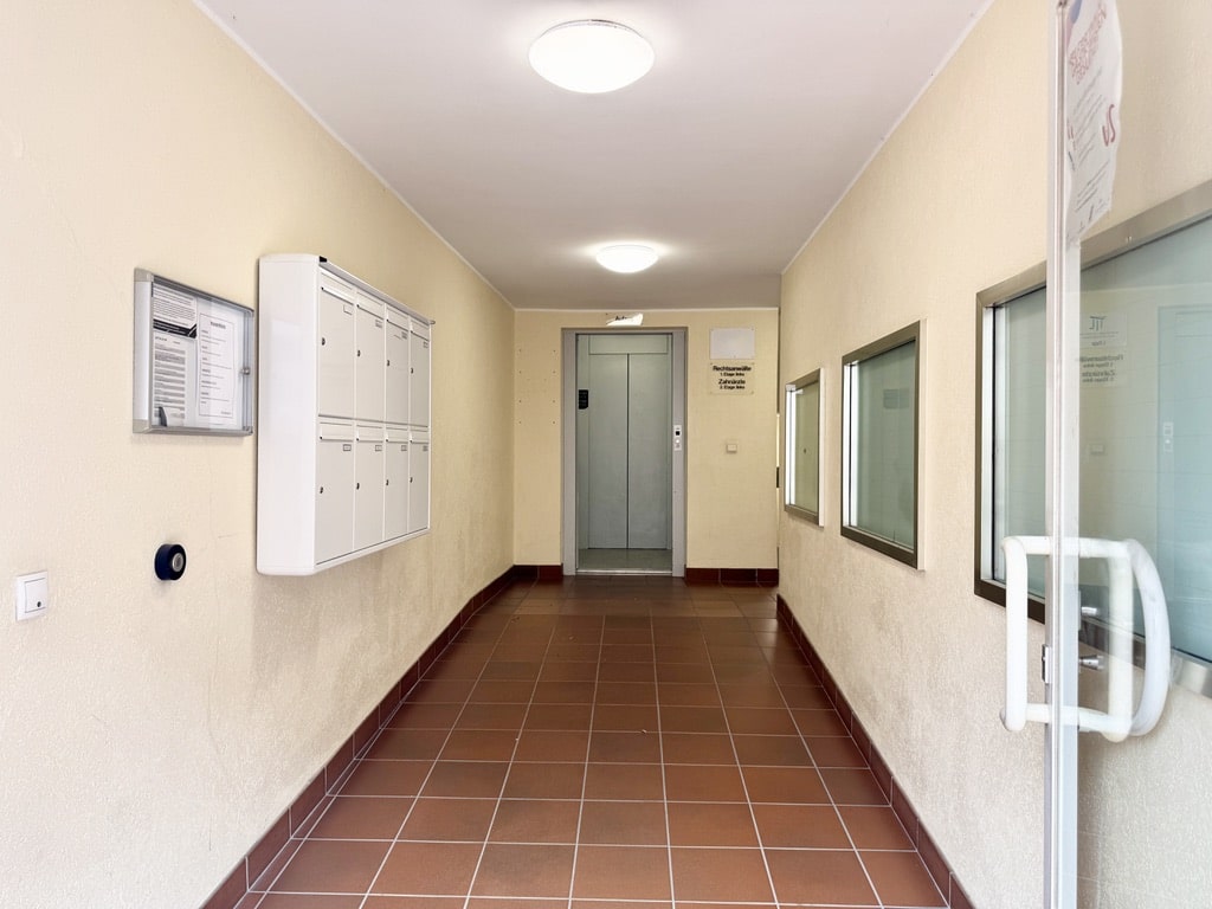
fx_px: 840
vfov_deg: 56.8
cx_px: 606
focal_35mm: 24
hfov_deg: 71.6
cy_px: 454
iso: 64
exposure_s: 1/121
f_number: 1.78
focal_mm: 6.76
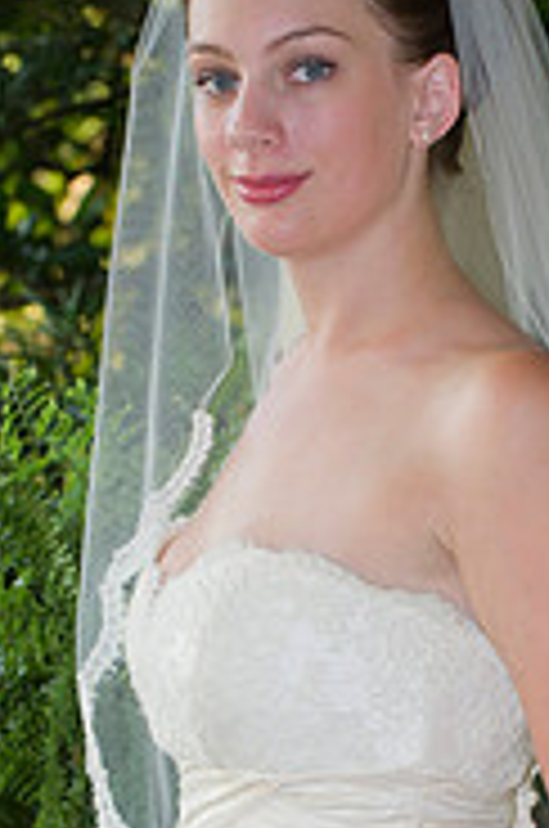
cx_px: 304
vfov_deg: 7.6
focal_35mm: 269
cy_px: 734
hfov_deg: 5.1
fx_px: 6176
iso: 400
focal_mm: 110
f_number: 7.1
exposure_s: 1/60
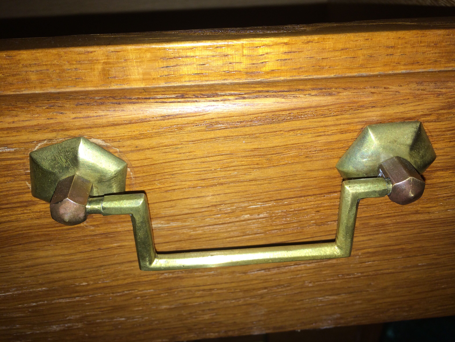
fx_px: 394
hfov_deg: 60.0
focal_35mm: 30
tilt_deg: -35.3
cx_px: 234
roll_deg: -0.3
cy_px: 170
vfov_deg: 46.8
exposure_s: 1/90
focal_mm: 4.15
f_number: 2.2
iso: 32
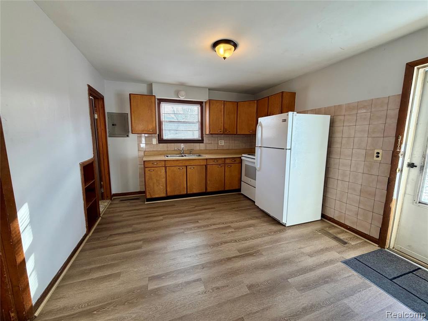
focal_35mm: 14
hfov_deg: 102.1
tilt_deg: -8.3
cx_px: 214
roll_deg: -0.3
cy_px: 160
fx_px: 173
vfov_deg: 85.7
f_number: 2.2
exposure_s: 1/120
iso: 125
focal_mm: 2.22
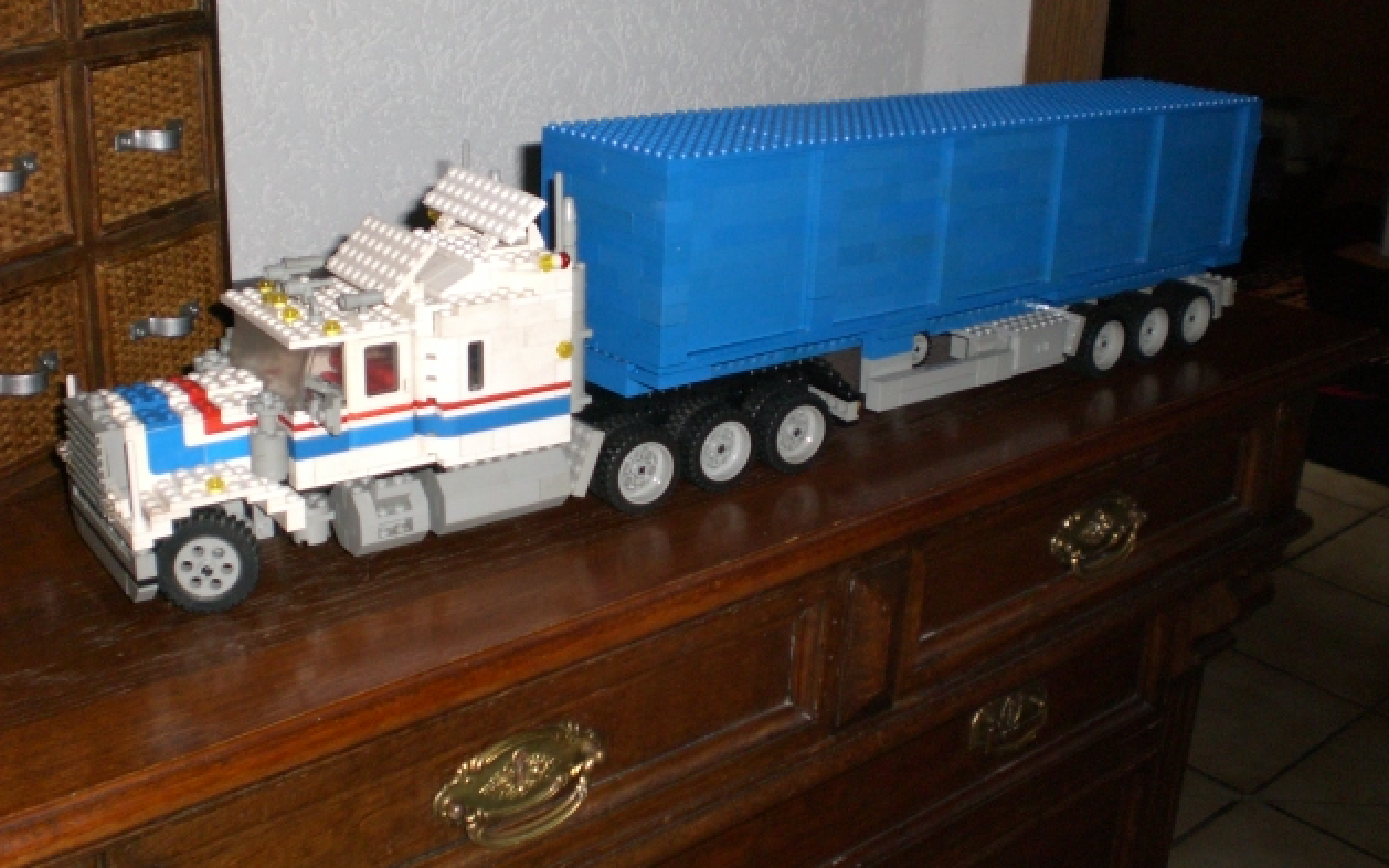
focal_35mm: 41
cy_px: 404
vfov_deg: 31.2
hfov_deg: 48.2
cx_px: 698
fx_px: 1552
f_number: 3.1
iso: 200
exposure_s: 1/60
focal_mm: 6.3
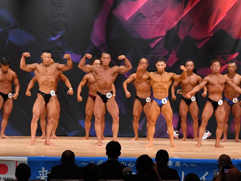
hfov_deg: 10.8
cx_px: 123
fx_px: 1274
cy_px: 91
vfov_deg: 8.1
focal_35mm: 183
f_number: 5.6
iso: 5600
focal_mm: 112
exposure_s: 1/400
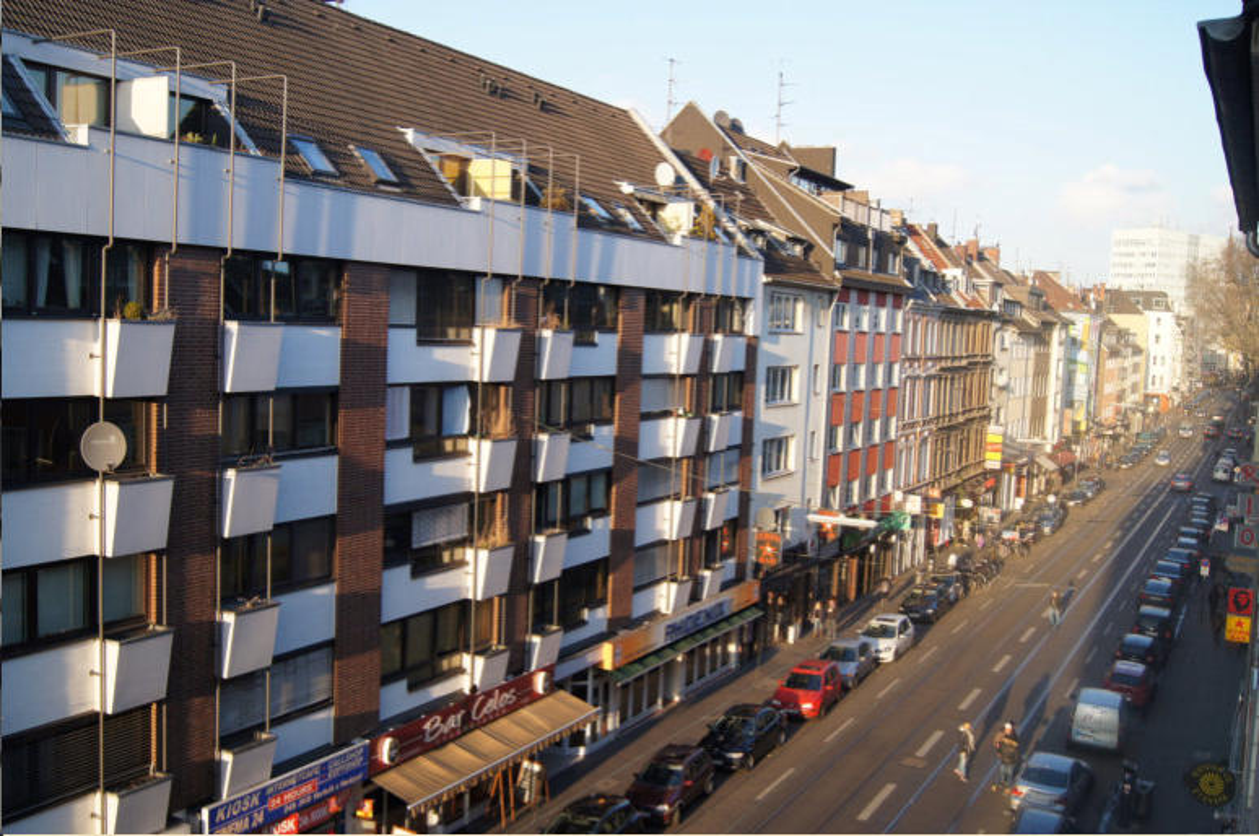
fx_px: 1257
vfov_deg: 36.8
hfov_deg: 53.2
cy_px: 418
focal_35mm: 36
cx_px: 630
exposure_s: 1/200
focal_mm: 24
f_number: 4.5
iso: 100
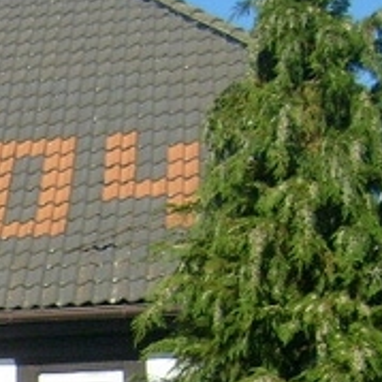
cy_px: 634
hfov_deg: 11.2
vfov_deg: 11.9
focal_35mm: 138
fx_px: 1723
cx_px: -435
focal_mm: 5.8
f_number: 7.1
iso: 80
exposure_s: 1/250
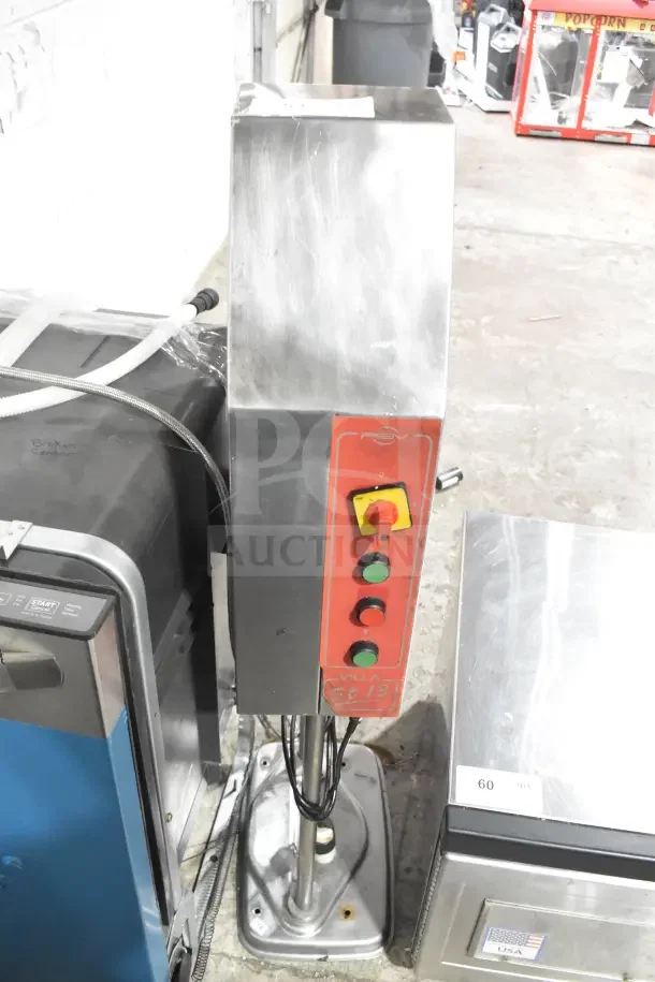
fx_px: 860
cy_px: 491
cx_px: 328
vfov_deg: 59.5
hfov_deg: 41.7
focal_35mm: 32
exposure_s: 1/125
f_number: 5.6
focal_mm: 21
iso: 6400
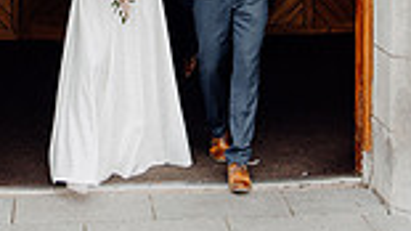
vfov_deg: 11.0
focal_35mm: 102
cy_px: -198
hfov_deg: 21.0
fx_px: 1111
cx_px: 188
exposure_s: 1/200
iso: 125
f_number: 3.5
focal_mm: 26
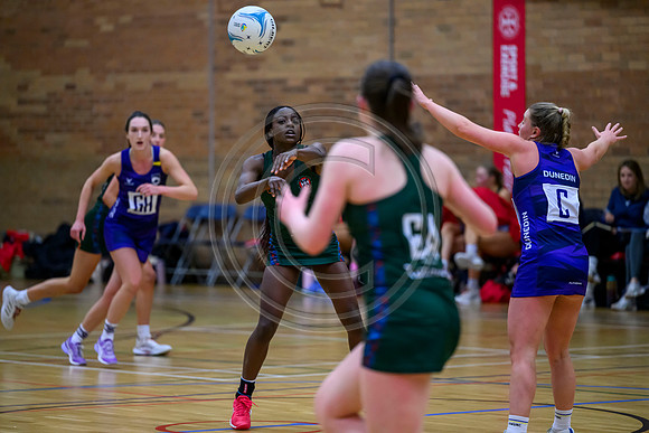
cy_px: 216
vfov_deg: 6.9
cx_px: 324
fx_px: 3606
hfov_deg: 10.3
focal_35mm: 200
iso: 4000
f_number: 2.8
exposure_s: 1/1000
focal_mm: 200
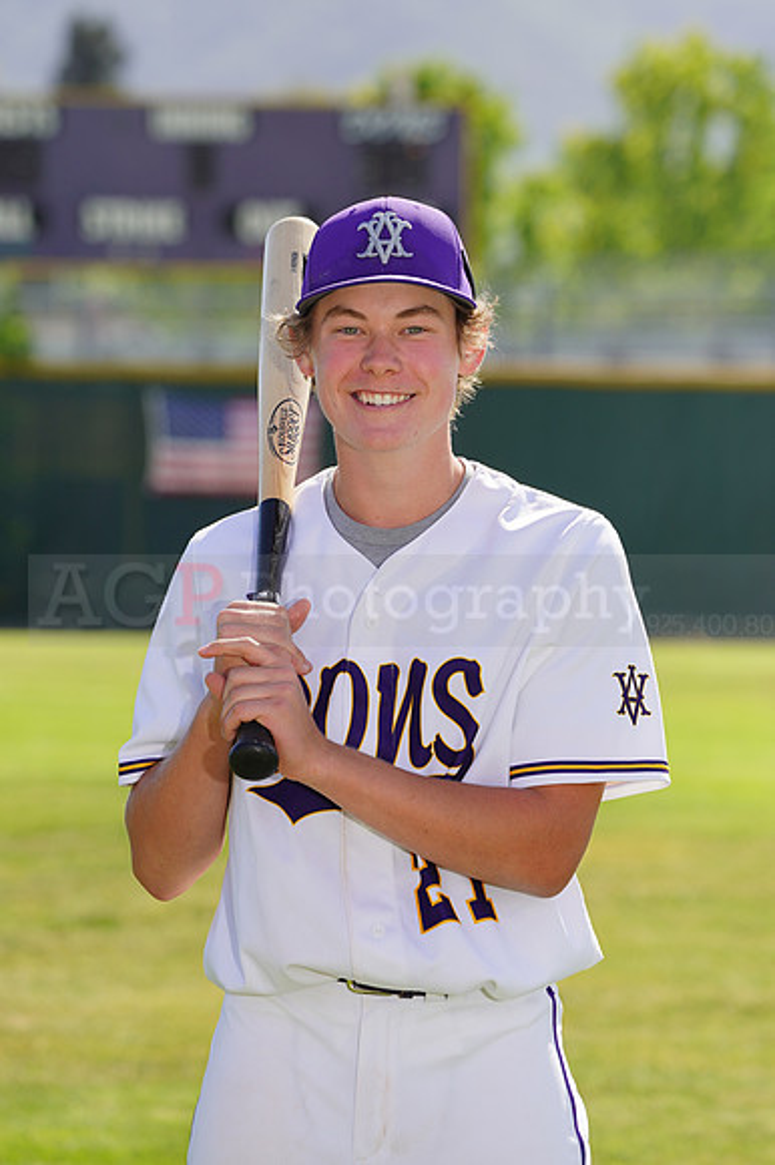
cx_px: 388
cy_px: 582
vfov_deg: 8.9
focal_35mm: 232
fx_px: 7500
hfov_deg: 5.9
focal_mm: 232
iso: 100
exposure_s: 1/250
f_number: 8
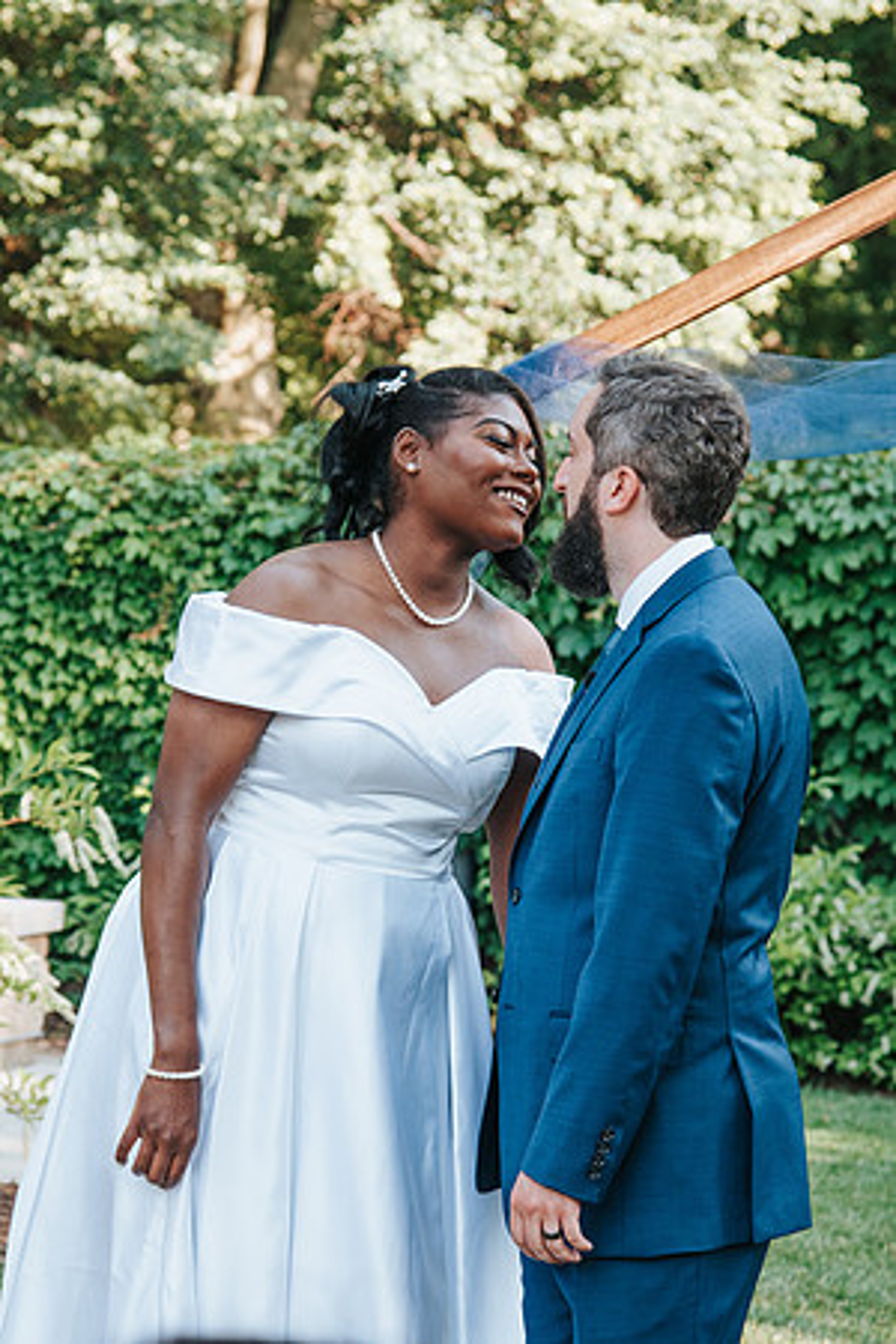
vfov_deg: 17.5
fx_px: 4364
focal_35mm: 117
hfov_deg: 11.7
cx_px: 347
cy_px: 672
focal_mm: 78
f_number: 4.5
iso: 400
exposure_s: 1/320
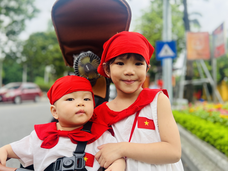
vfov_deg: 53.1
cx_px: 114
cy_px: 86
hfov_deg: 67.3
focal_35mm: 26
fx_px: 171
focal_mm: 5.7
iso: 50
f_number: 1.5
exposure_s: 1/337
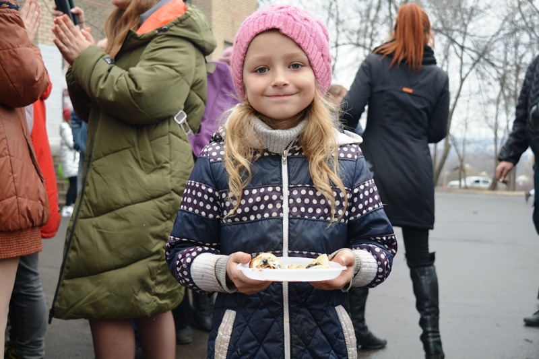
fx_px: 718
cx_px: 270
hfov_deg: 41.1
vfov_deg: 28.1
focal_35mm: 48
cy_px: 180
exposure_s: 1/160
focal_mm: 32
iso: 200
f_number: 5.6
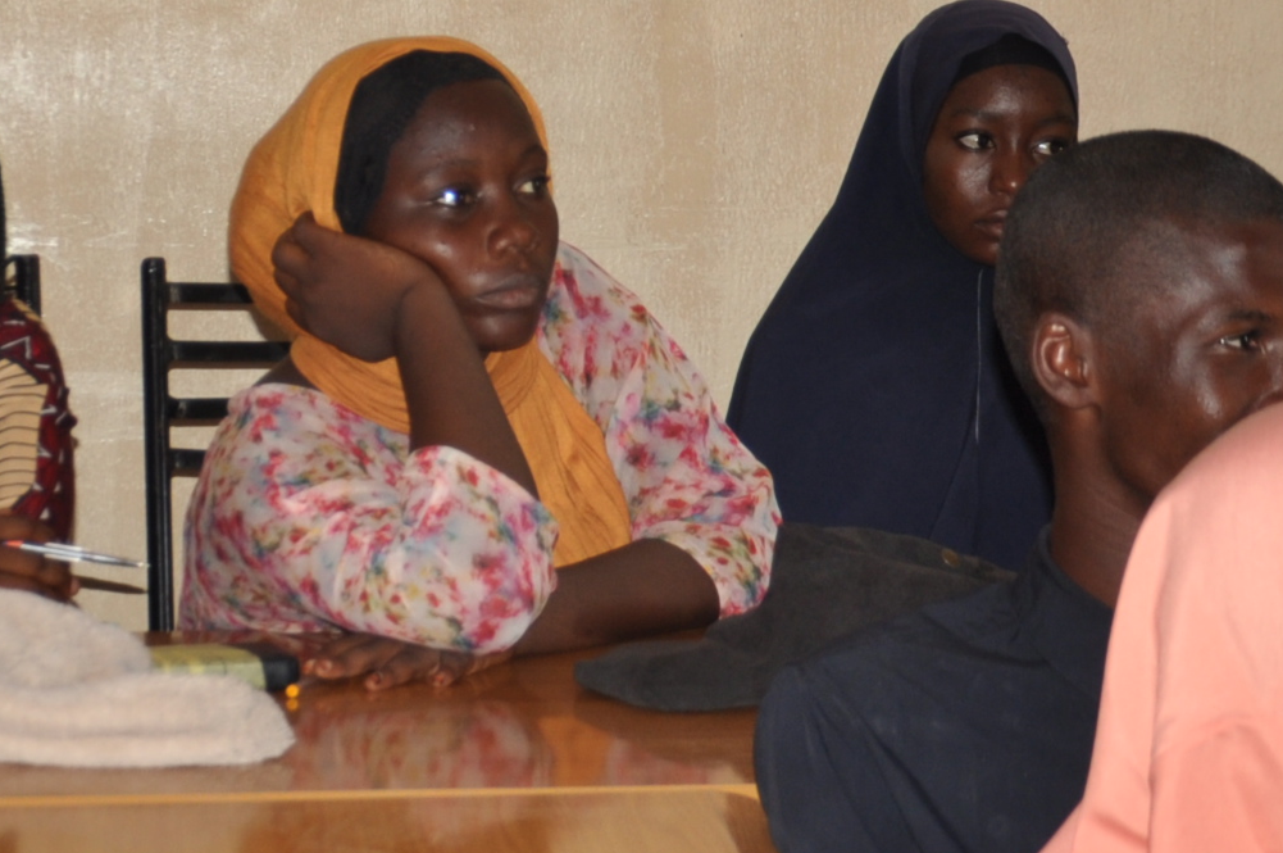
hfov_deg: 15.2
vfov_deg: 10.1
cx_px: 364
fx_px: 4806
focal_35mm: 135
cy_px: 323
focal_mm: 28
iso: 200
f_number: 4
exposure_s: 1/60
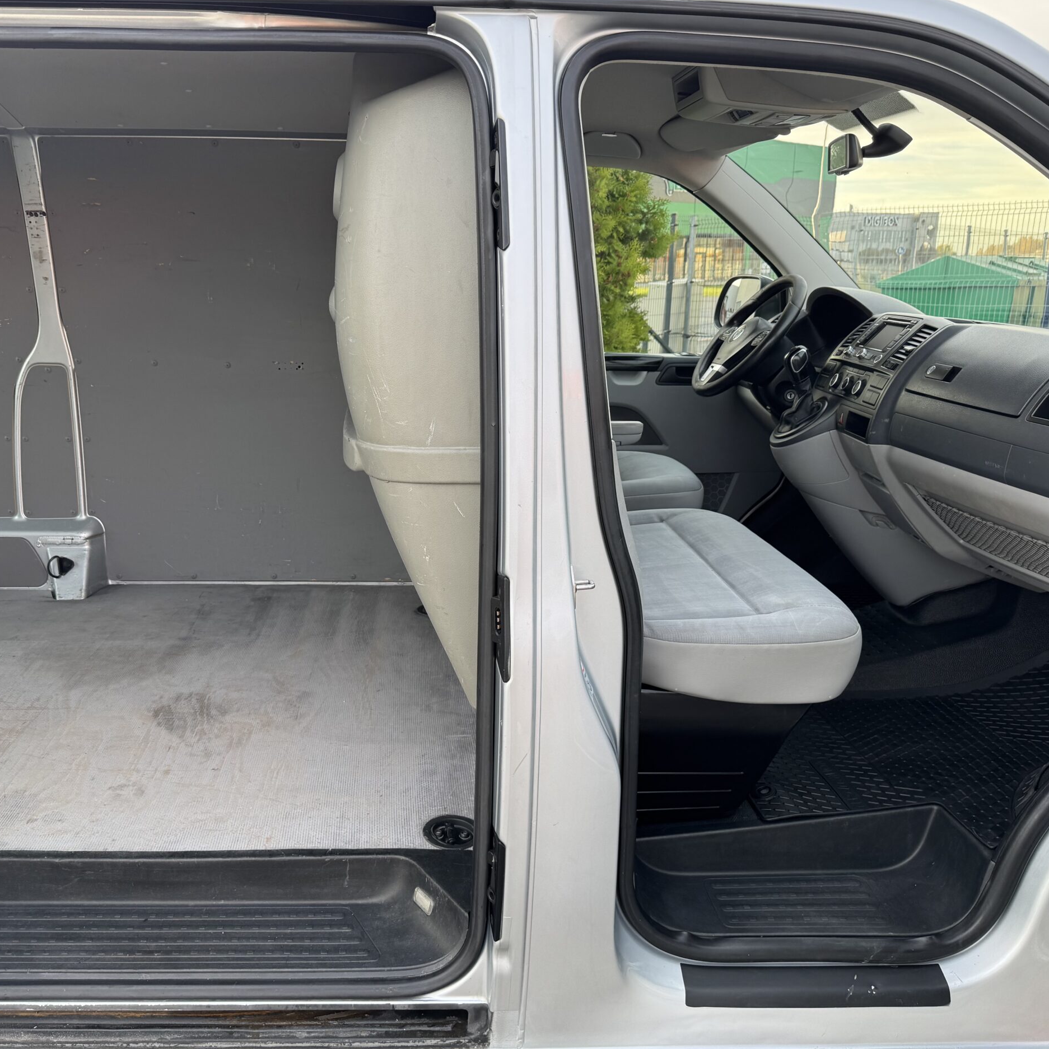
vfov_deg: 55.6
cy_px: 513
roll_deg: +1.2
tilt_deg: -13.7
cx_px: 424
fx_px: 994
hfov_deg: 55.2
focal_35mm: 29
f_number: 1.78
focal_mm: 6.76
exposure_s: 1/121
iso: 80
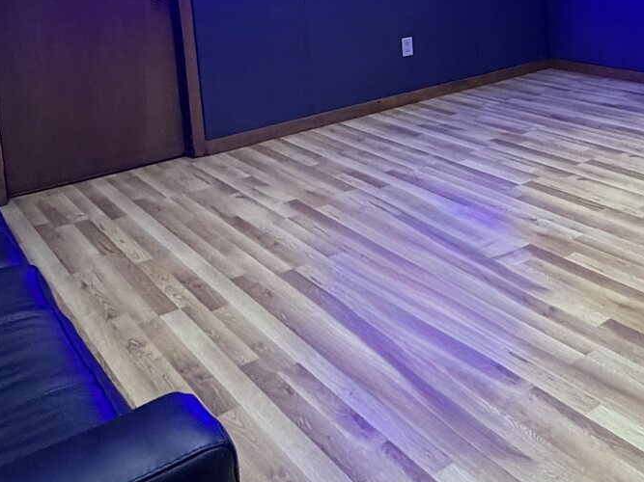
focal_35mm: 42
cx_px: 606
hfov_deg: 40.6
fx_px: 781
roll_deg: +2.4
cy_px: 10
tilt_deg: -7.4
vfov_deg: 31.9
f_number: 2.2
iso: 1000
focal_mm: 2.22
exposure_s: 1/60
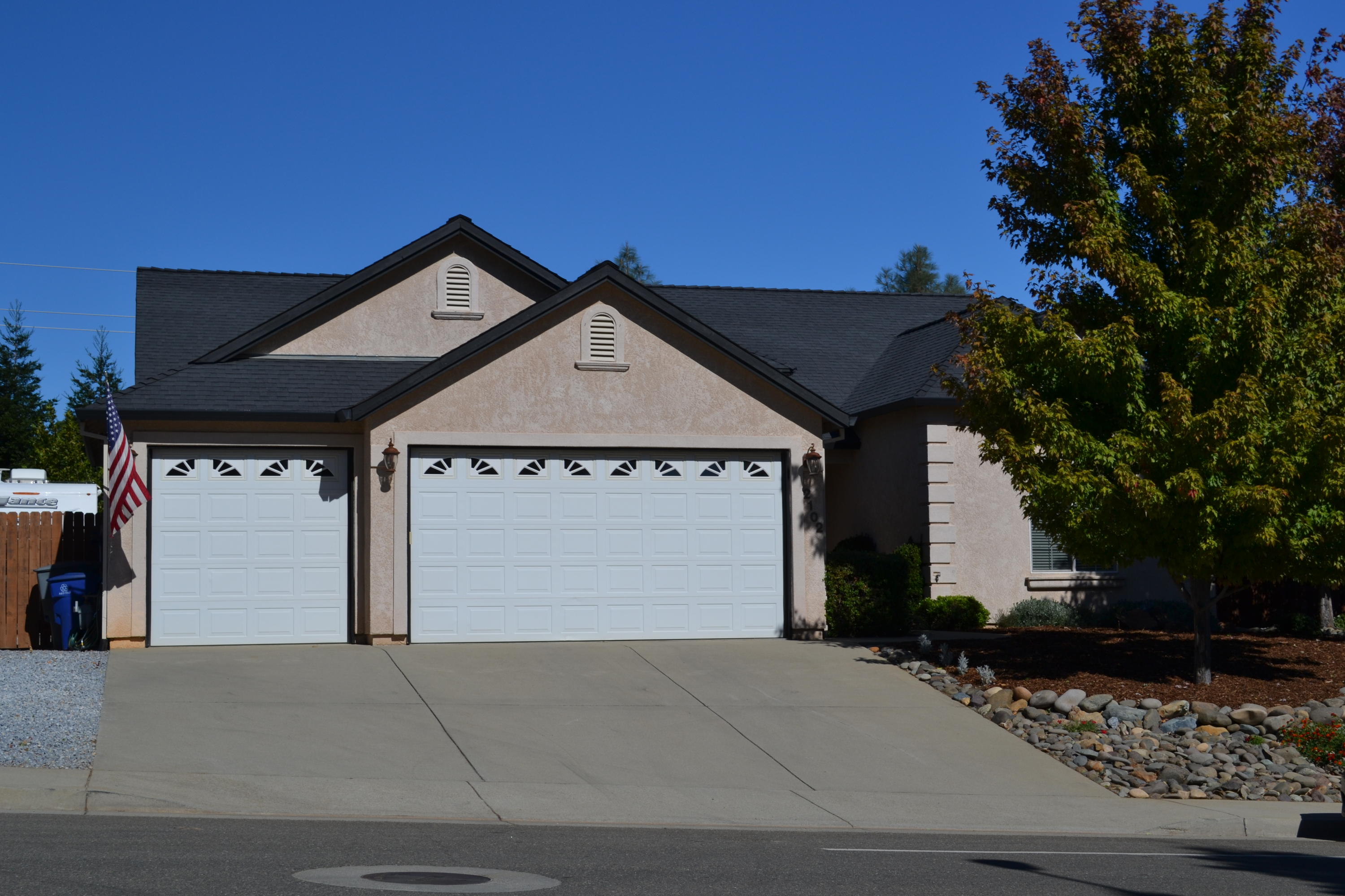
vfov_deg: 26.5
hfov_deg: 38.9
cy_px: 448
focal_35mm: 51
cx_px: 672
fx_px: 1905
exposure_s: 1/250
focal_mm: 34
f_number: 8
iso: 100
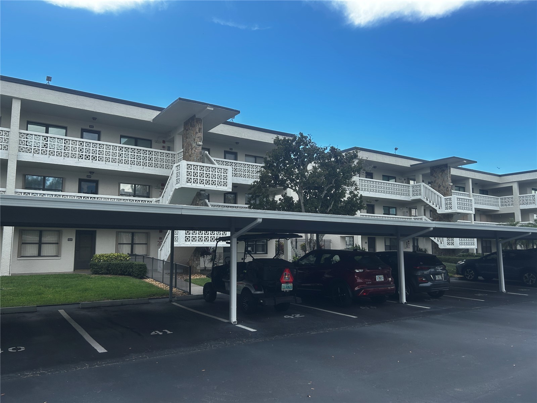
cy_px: 202
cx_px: 268
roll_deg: +0.8
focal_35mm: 26
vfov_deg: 53.1
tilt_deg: +6.5
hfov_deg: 67.3
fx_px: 403
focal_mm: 5.7
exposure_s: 1/1669
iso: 50
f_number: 1.5
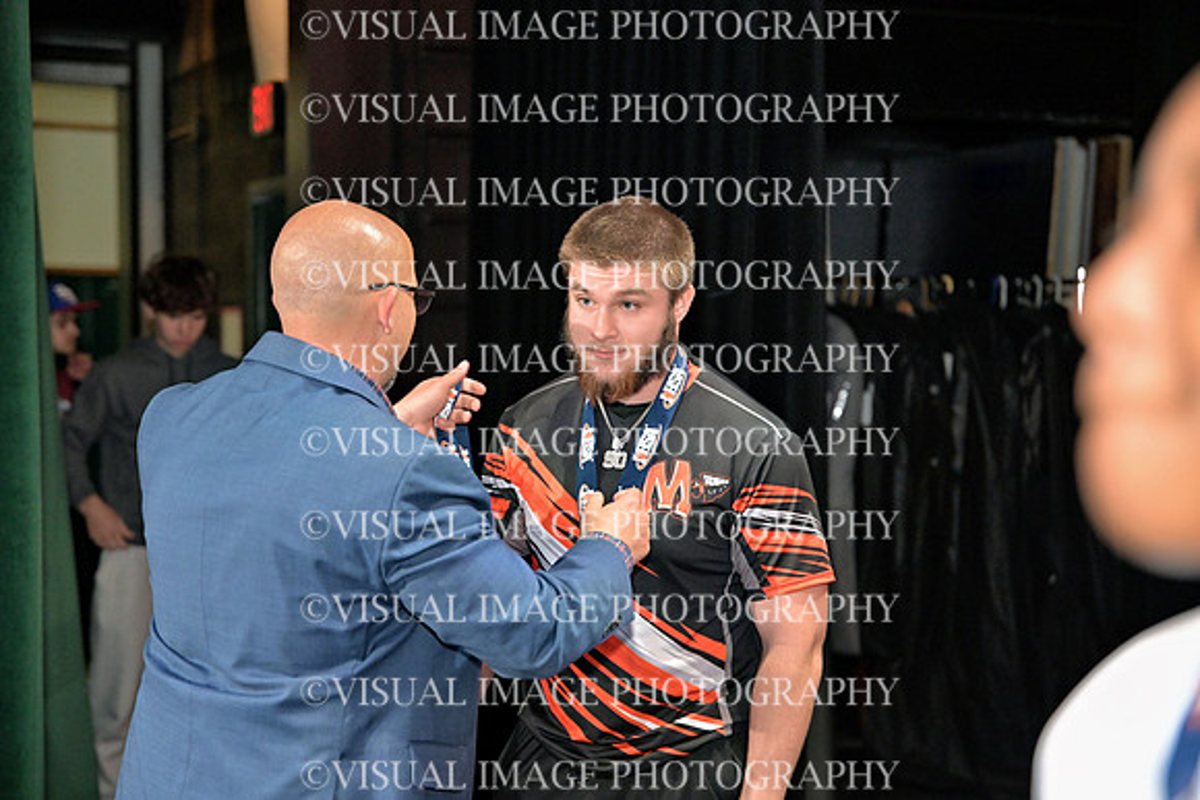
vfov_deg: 20.6
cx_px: 600
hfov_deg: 30.5
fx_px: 2200
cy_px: 400
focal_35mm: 66
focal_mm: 66
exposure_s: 1/500
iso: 4000
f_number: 2.8
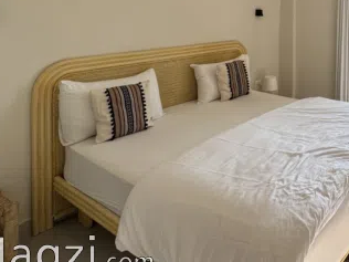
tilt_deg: -1.5
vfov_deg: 40.9
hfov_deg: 48.8
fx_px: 313
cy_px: 13
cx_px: 342
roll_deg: -1.6
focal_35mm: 31
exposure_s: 1/166
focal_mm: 2.22
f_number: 2.2
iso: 40
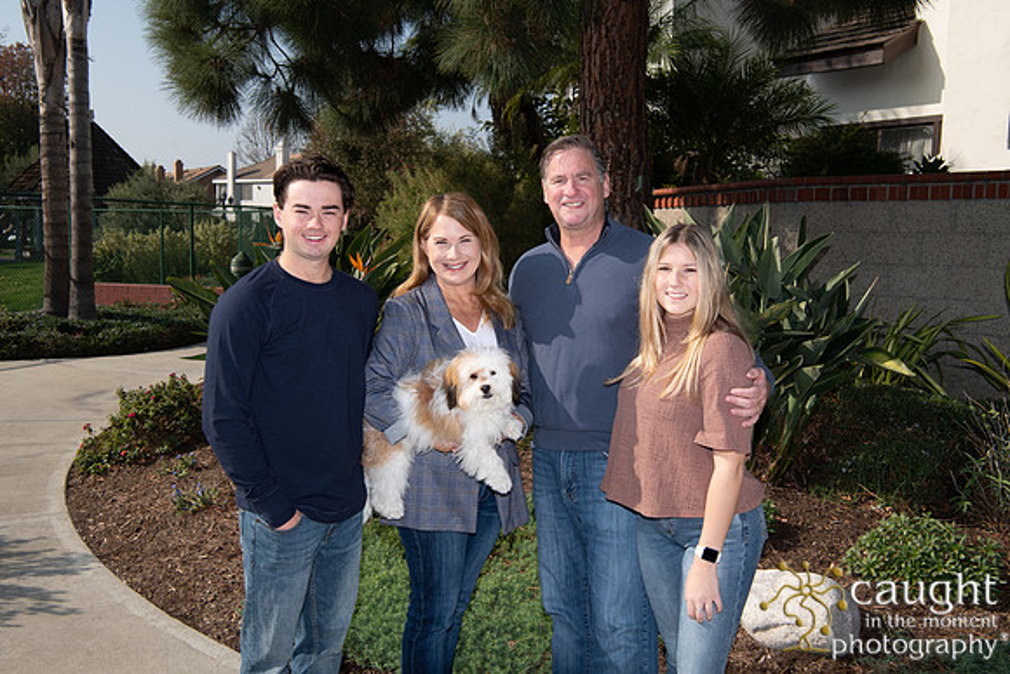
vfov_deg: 35.1
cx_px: 505
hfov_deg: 50.7
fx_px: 1066
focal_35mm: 38
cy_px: 337
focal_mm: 38
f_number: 10
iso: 100
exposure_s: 1/250
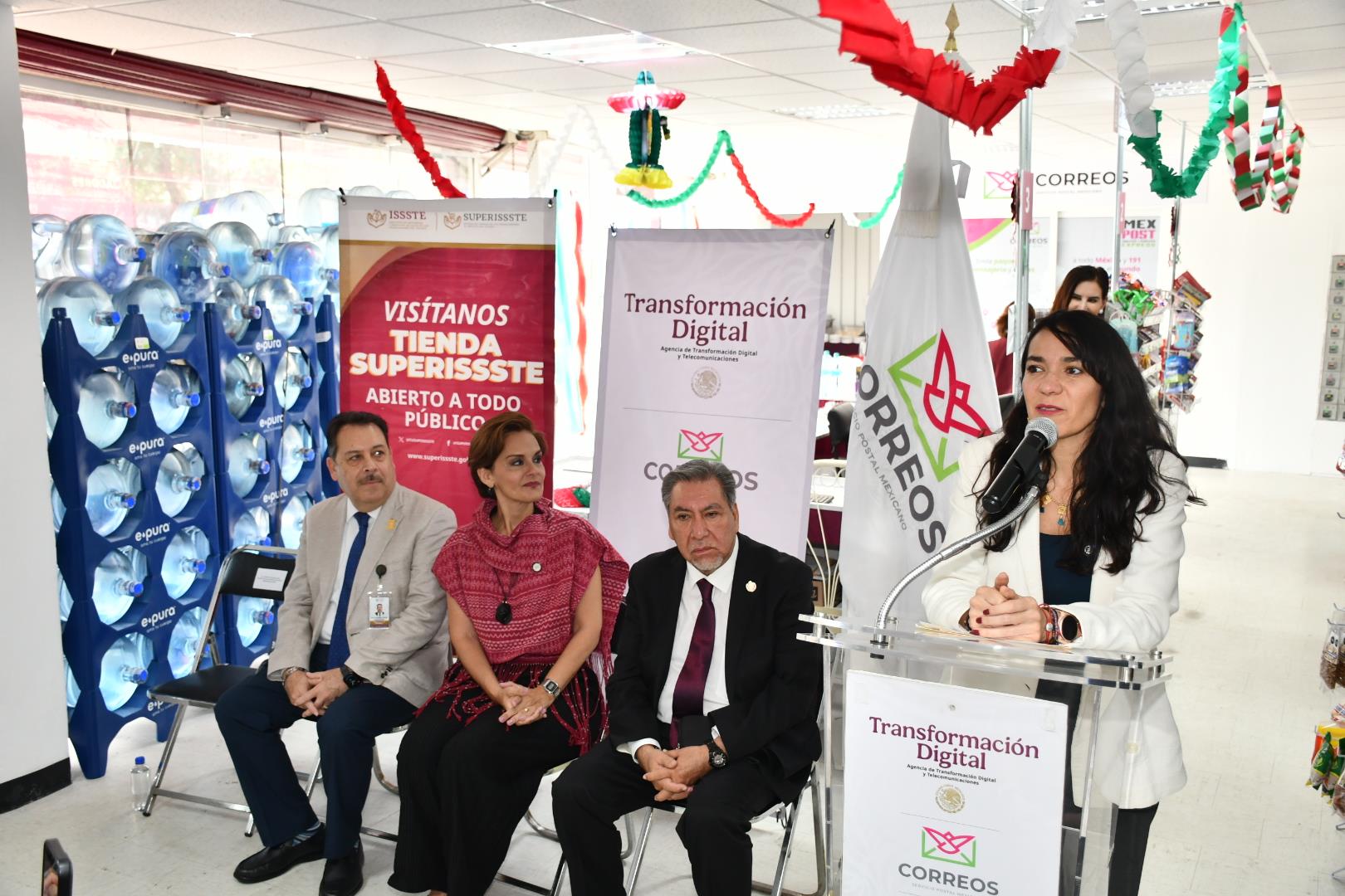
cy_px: 448
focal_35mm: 34
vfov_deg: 38.9
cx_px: 672
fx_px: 1270
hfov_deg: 55.8
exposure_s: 1/60
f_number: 4
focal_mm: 23
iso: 720
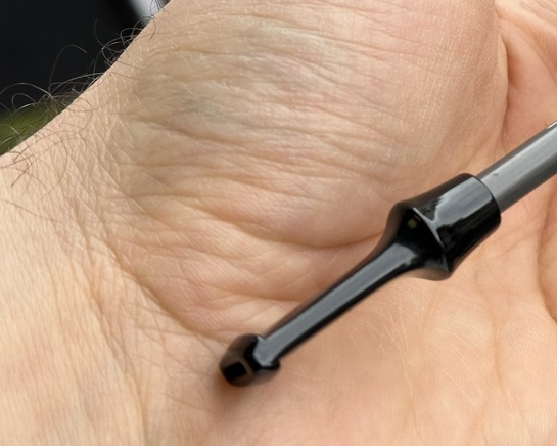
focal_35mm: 110
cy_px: -28
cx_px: 620
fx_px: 1813
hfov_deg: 16.9
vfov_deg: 13.8
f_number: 1.78
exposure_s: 1/894
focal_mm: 6.86
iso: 64
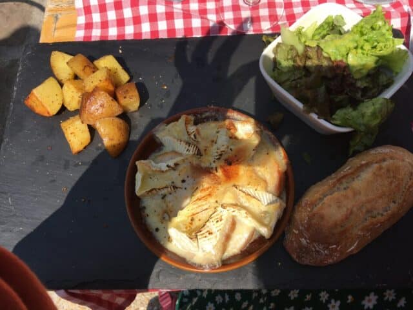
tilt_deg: -68.8
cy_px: 155
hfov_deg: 61.7
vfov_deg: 48.2
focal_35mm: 29
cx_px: 206
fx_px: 346
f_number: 2.2
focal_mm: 4.15
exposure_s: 1/1425
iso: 25
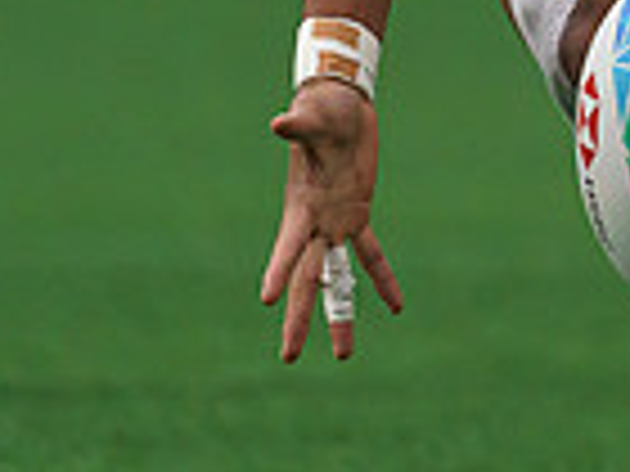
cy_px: -479
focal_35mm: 2833
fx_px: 51560
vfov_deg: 0.5
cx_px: 908
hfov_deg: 0.7
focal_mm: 600
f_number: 4
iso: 3200
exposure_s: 1/3200
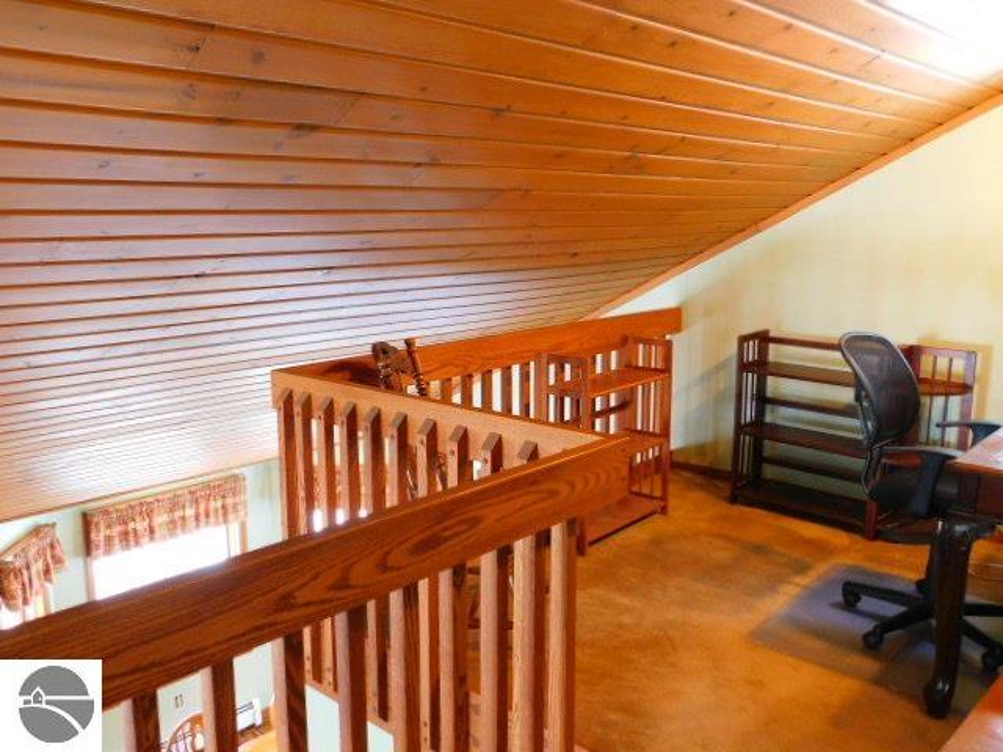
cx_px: 502
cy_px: 376
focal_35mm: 30
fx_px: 869
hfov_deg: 60.0
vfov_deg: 46.8
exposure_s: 1/20
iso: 400
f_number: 3.2
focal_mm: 5.3
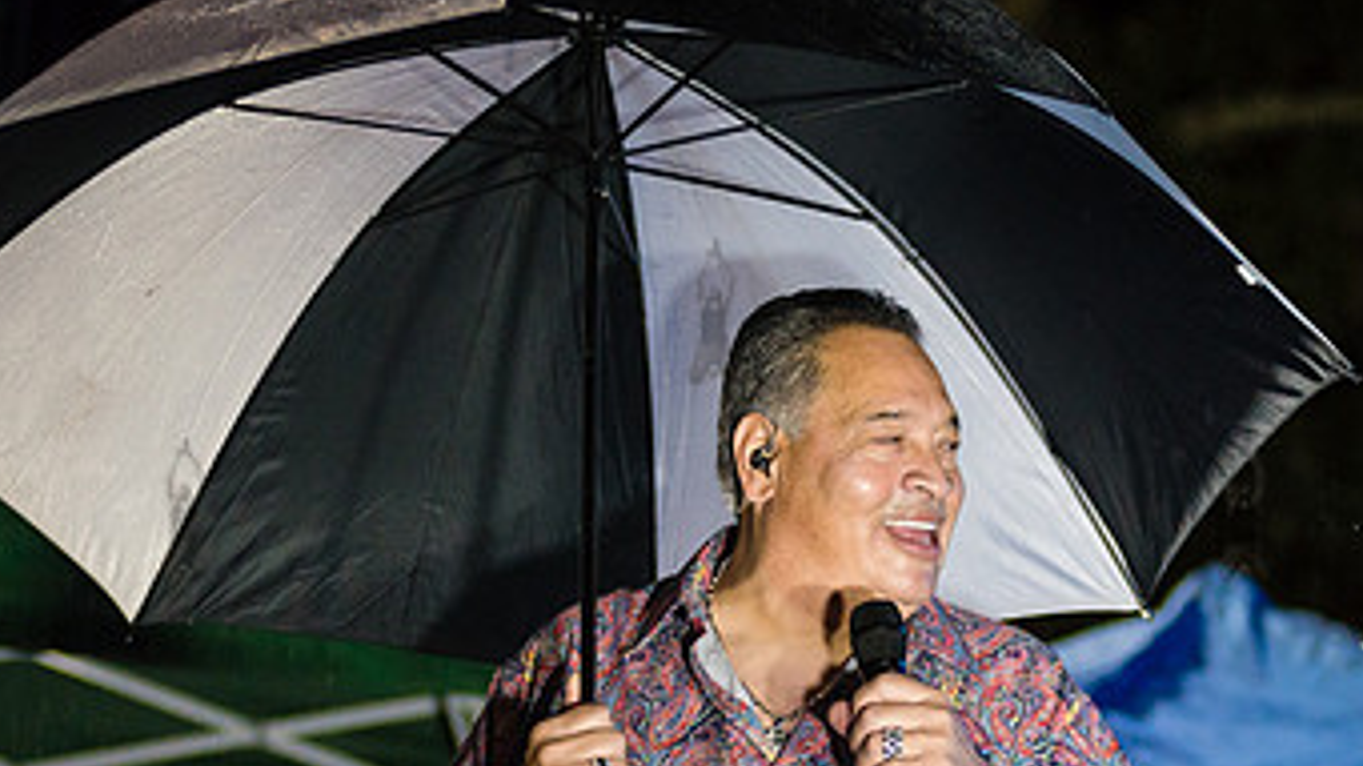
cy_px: 806
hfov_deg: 10.5
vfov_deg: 5.9
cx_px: 890
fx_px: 7443
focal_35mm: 206
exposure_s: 1/250
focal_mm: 100
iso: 3200
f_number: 3.2
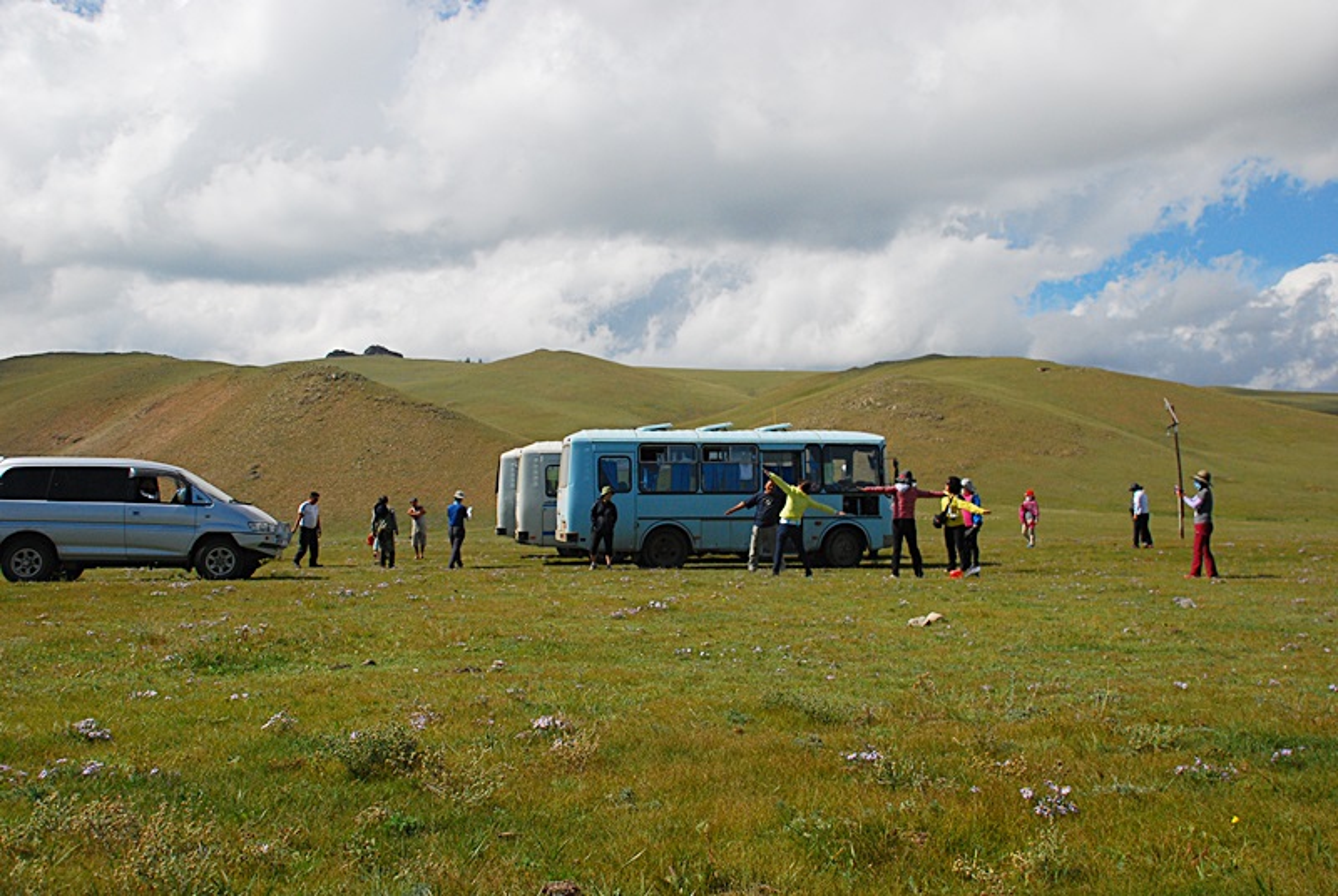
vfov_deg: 37.0
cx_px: 669
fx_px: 1340
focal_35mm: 36
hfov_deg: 53.1
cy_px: 448
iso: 400
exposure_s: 1/2500
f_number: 5.6
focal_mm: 24
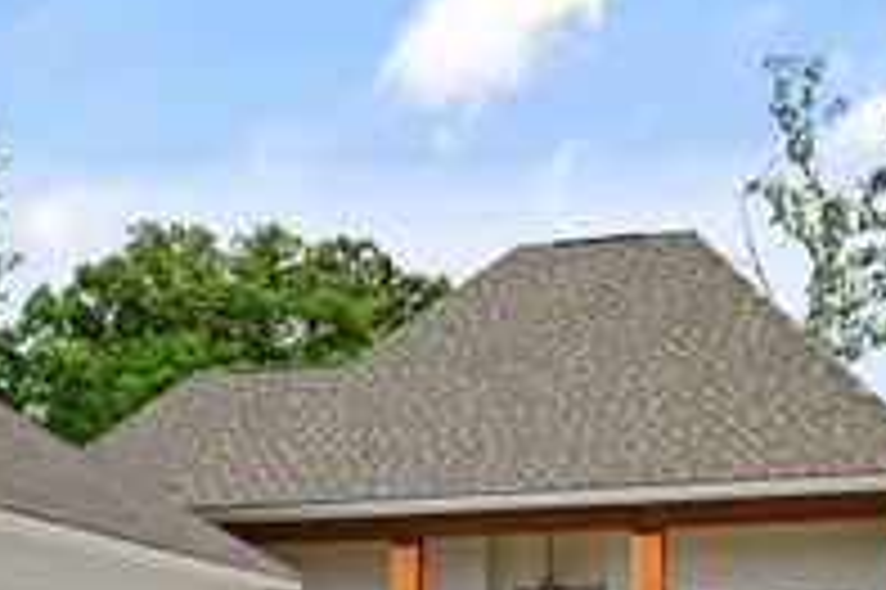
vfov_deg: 17.6
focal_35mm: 76
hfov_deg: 26.0
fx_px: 1869
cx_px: 130
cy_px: 565
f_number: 10
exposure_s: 1/1000
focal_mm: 30
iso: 200
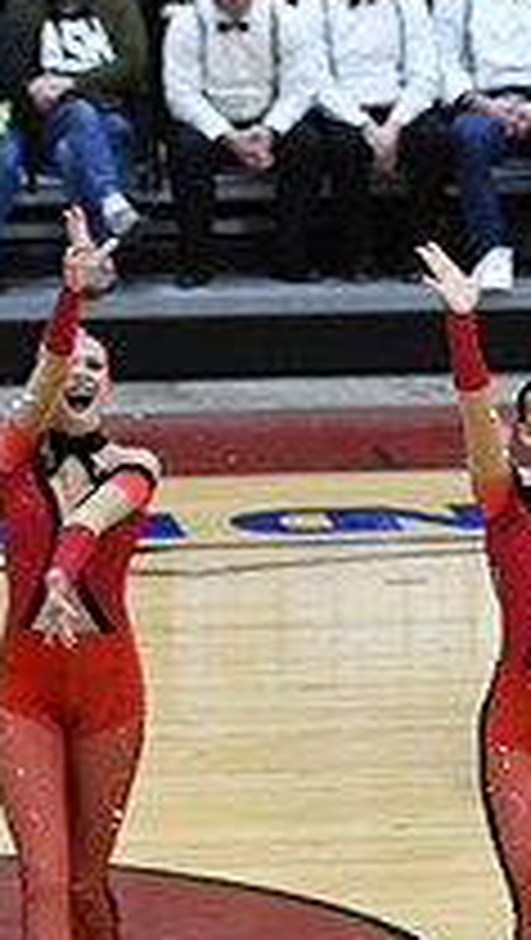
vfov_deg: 7.1
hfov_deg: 3.9
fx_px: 7613
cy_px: 699
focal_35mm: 305
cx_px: 1287
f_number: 2.8
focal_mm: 70
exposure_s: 1/400
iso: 3200
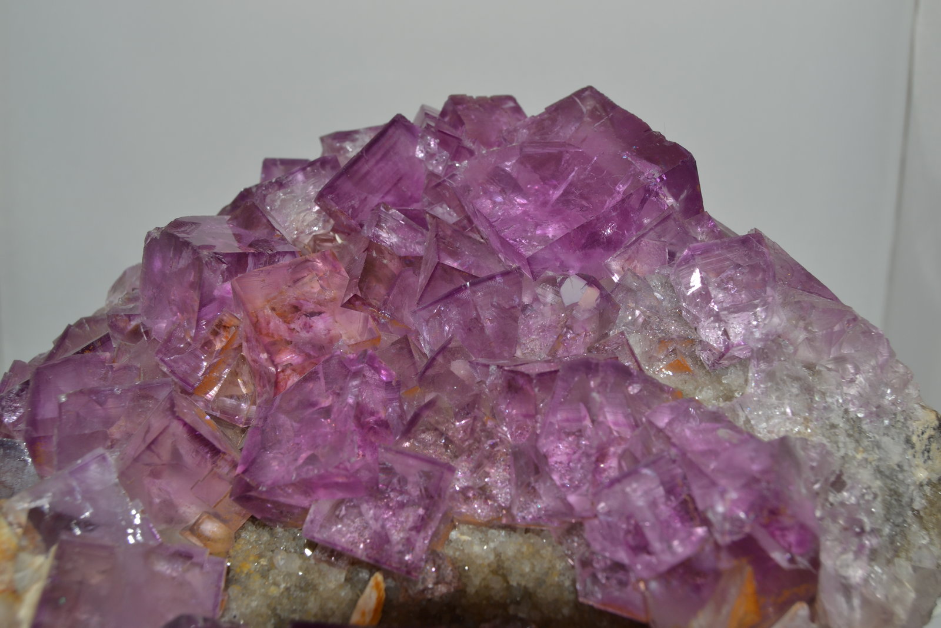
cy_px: 314
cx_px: 470
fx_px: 1019
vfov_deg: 34.2
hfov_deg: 49.5
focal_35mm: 39
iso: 100
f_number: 8
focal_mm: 26
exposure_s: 1/60
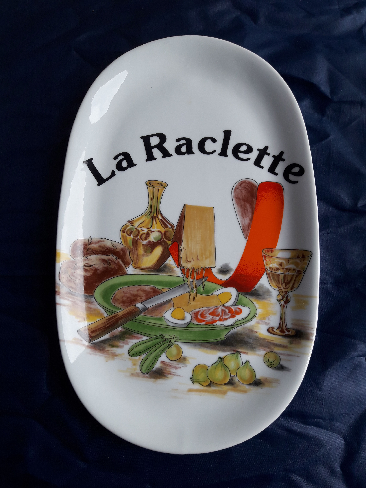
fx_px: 395
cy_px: 244
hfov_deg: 49.7
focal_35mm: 28
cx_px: 183
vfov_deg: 63.4
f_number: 1.9
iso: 40
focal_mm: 3.7
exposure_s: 1/193
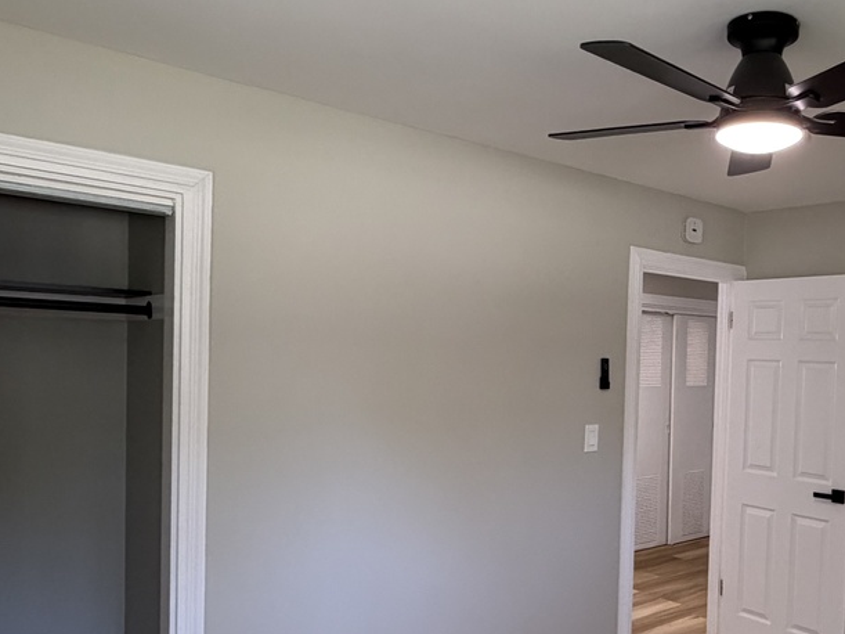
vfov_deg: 42.7
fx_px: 805
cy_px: 389
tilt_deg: -2.0
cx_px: 606
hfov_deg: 53.5
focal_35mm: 33
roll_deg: -1.0
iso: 250
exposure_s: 1/121
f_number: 2.2
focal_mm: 2.22
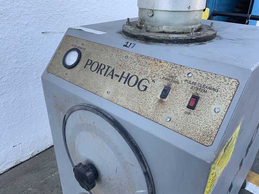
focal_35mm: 29
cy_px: 97
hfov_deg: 61.7
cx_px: 130
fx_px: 217
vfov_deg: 48.2
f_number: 1.8
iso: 16
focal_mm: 3
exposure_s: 1/198
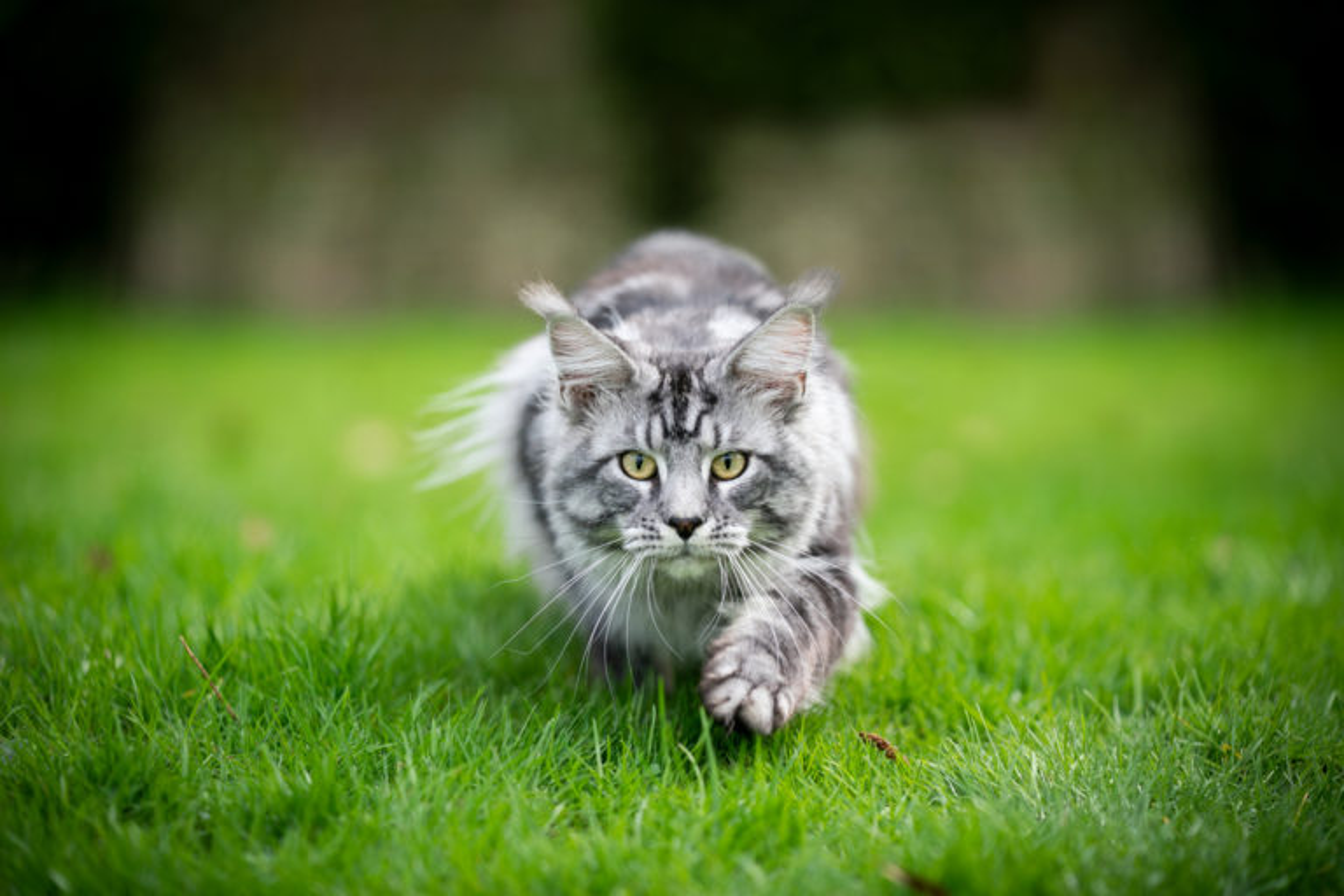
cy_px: 448
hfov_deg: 16.1
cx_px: 672
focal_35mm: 127
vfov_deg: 10.8
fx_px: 4741
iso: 200
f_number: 2.8
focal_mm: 127
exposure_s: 1/1000
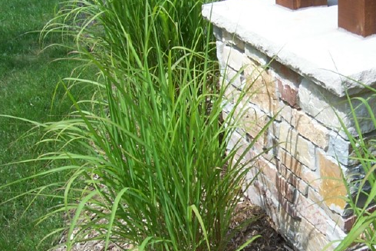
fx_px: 522
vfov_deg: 27.0
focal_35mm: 50
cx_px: 326
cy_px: 130
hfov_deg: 37.4
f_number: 5.6
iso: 64
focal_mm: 3.8
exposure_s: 1/125
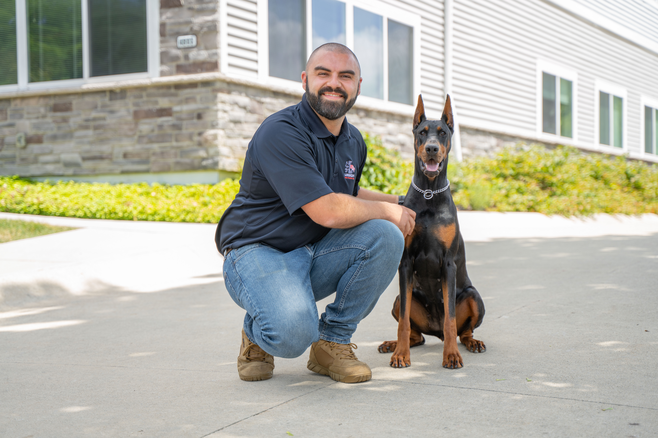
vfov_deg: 23.0
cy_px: 219
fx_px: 1078
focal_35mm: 59
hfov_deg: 33.9
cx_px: 329
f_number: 3.2
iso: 160
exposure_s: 1/500
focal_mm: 59
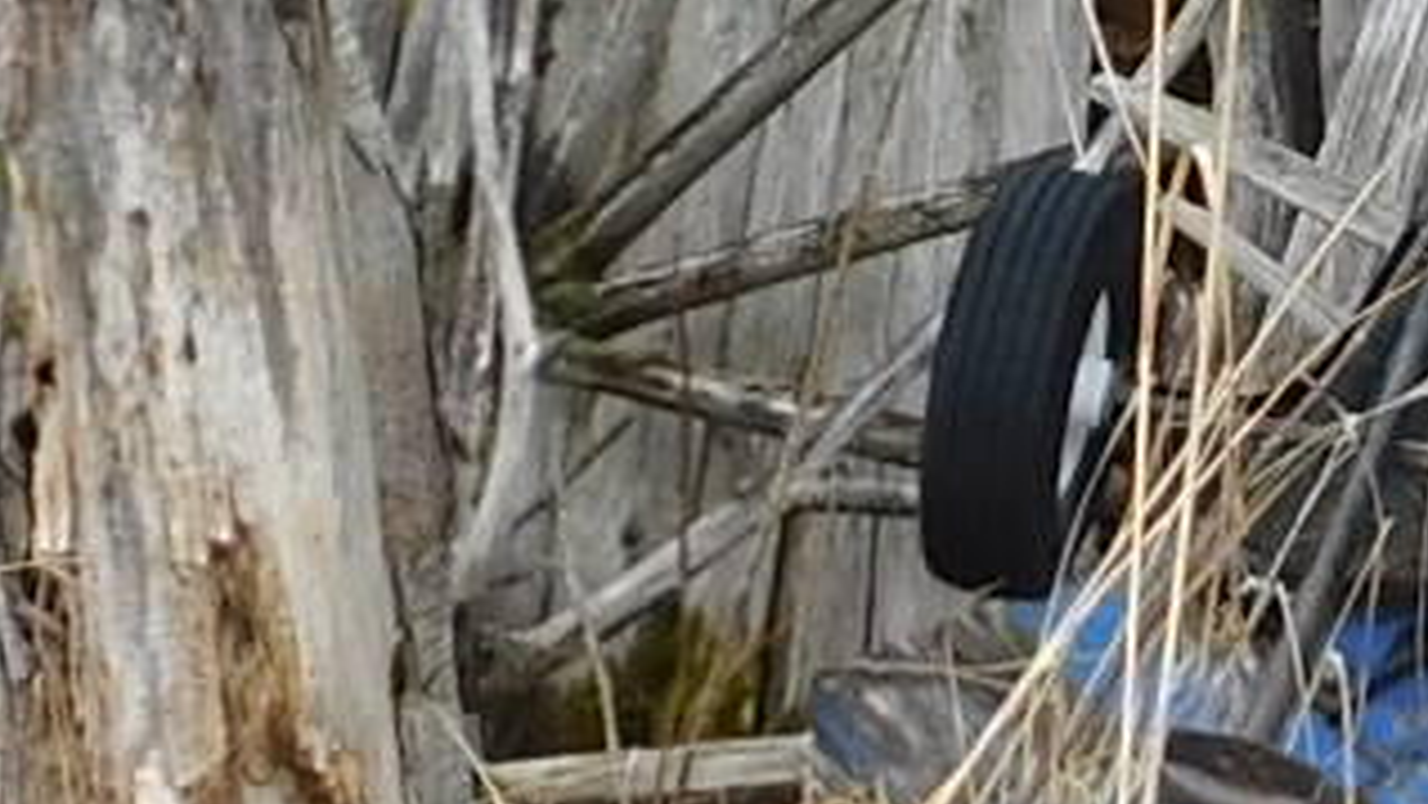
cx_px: 1608
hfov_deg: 7.7
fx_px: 10604
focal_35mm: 280
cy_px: -238
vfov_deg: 4.3
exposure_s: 1/160
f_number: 3.5
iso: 125
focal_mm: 6.3
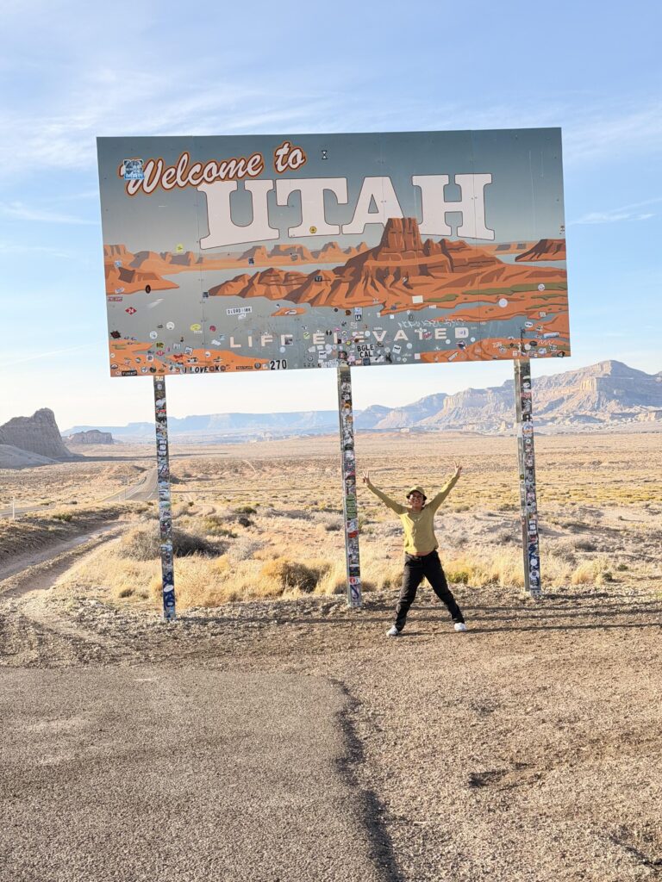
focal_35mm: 48
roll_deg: +3.1
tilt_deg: +1.4
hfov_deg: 30.3
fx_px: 1224
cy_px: 441
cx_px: 331
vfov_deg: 39.7
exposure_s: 1/1642
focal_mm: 6.76
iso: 100
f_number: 1.78
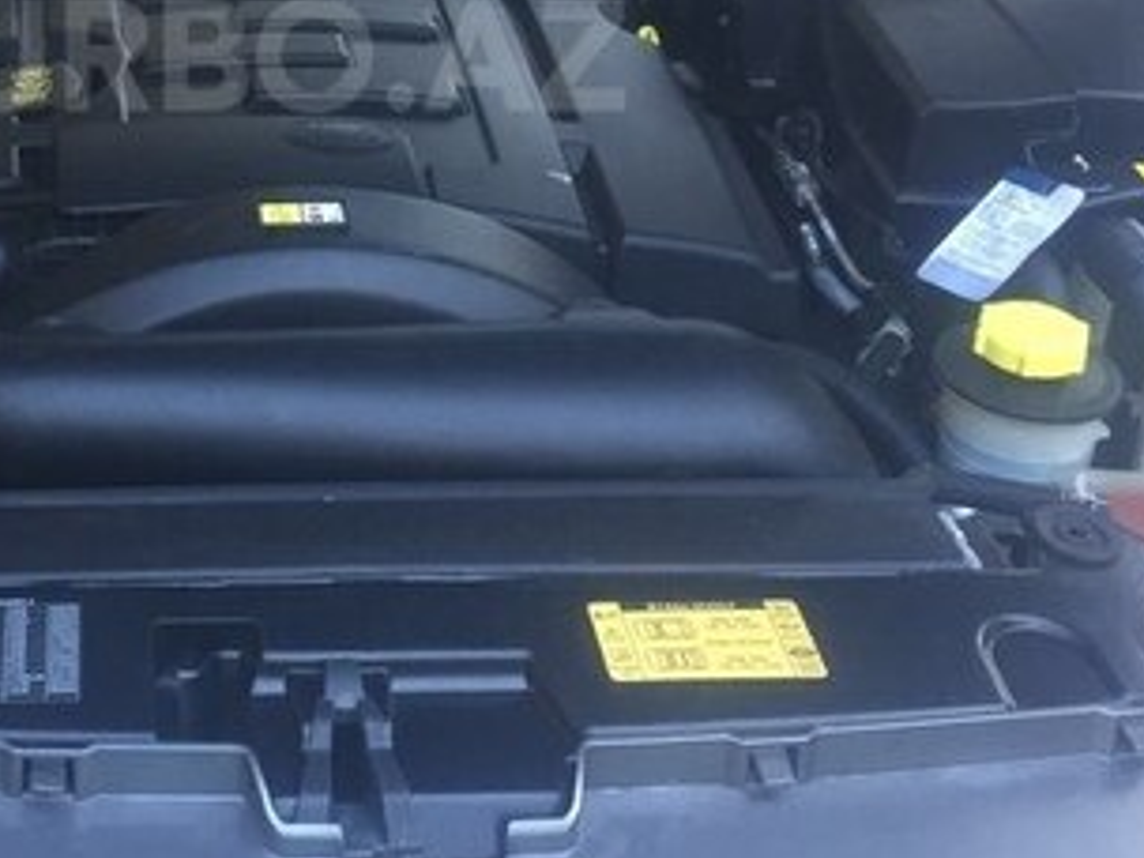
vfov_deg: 22.6
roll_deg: -4.7
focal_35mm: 63
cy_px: 55
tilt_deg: -20.9
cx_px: 241
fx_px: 2082
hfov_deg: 30.0
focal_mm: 4.15
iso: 50
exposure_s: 1/33
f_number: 2.2
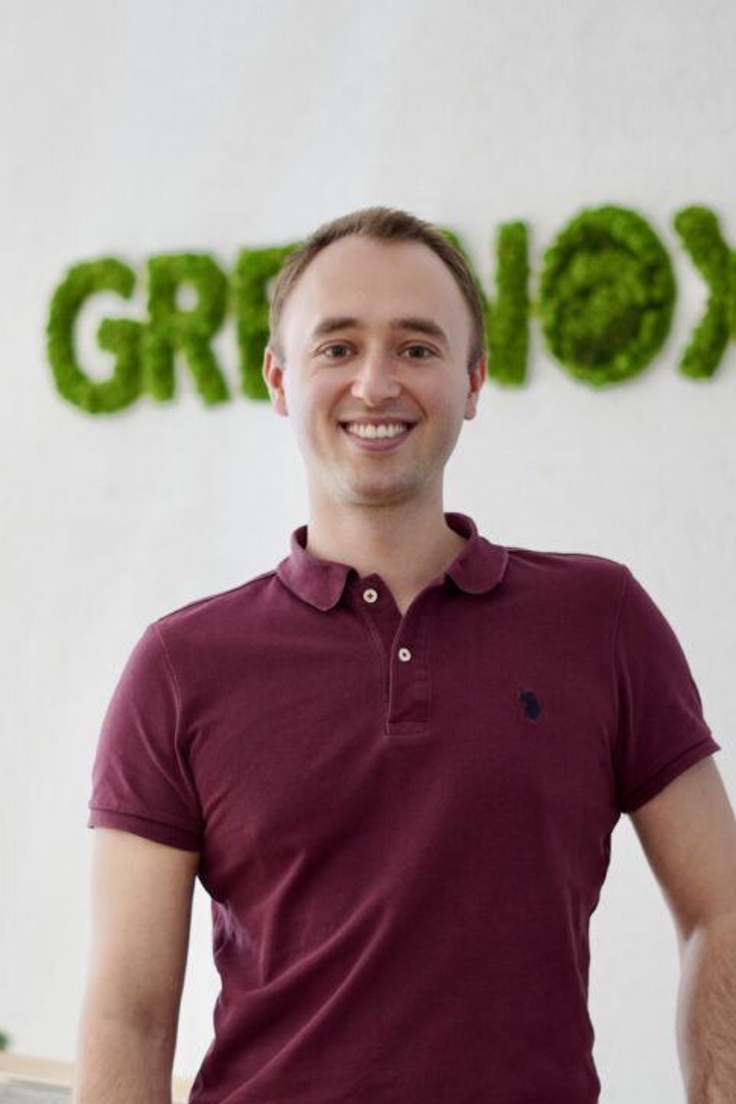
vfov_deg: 17.1
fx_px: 3649
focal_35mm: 119
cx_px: 366
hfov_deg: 11.5
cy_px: 847
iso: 200
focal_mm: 50
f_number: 2
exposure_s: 1/80
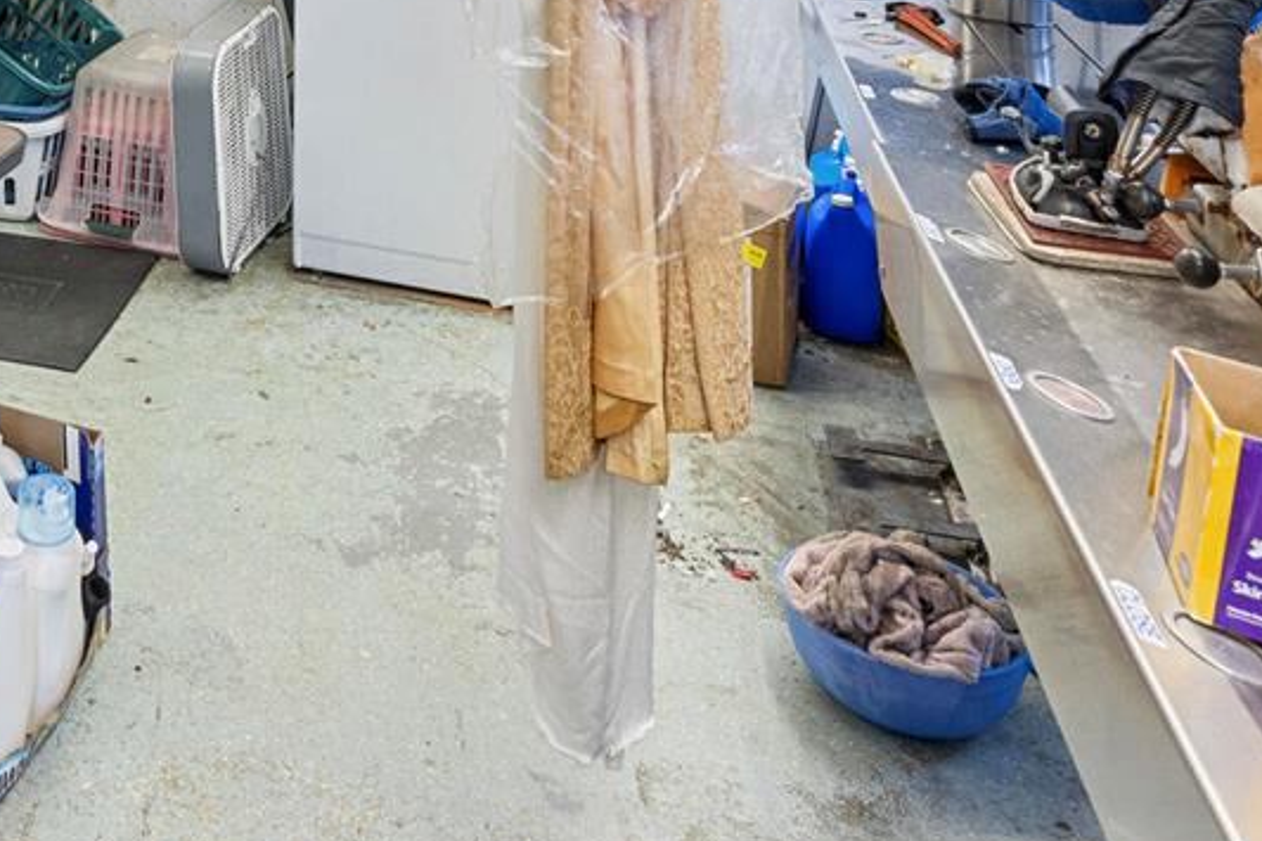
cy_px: -251
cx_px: 76
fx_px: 1472
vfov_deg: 26.9
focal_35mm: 42
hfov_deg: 41.8
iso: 500
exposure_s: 1/6
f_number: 8
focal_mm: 14
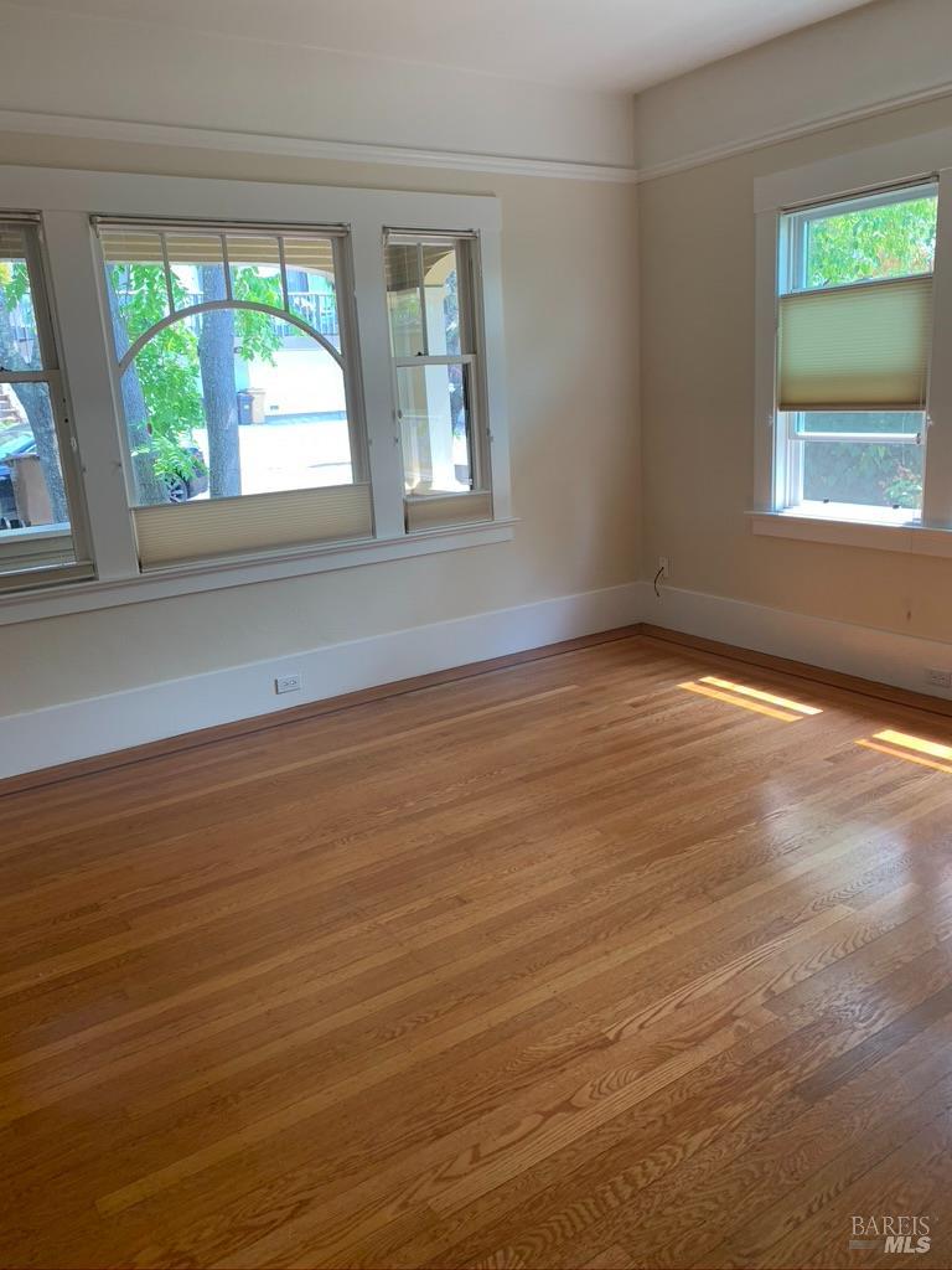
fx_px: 953
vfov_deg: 67.3
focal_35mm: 26
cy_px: 635
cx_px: 476
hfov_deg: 53.1
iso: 80
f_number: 1.8
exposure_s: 1/120
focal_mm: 4.25
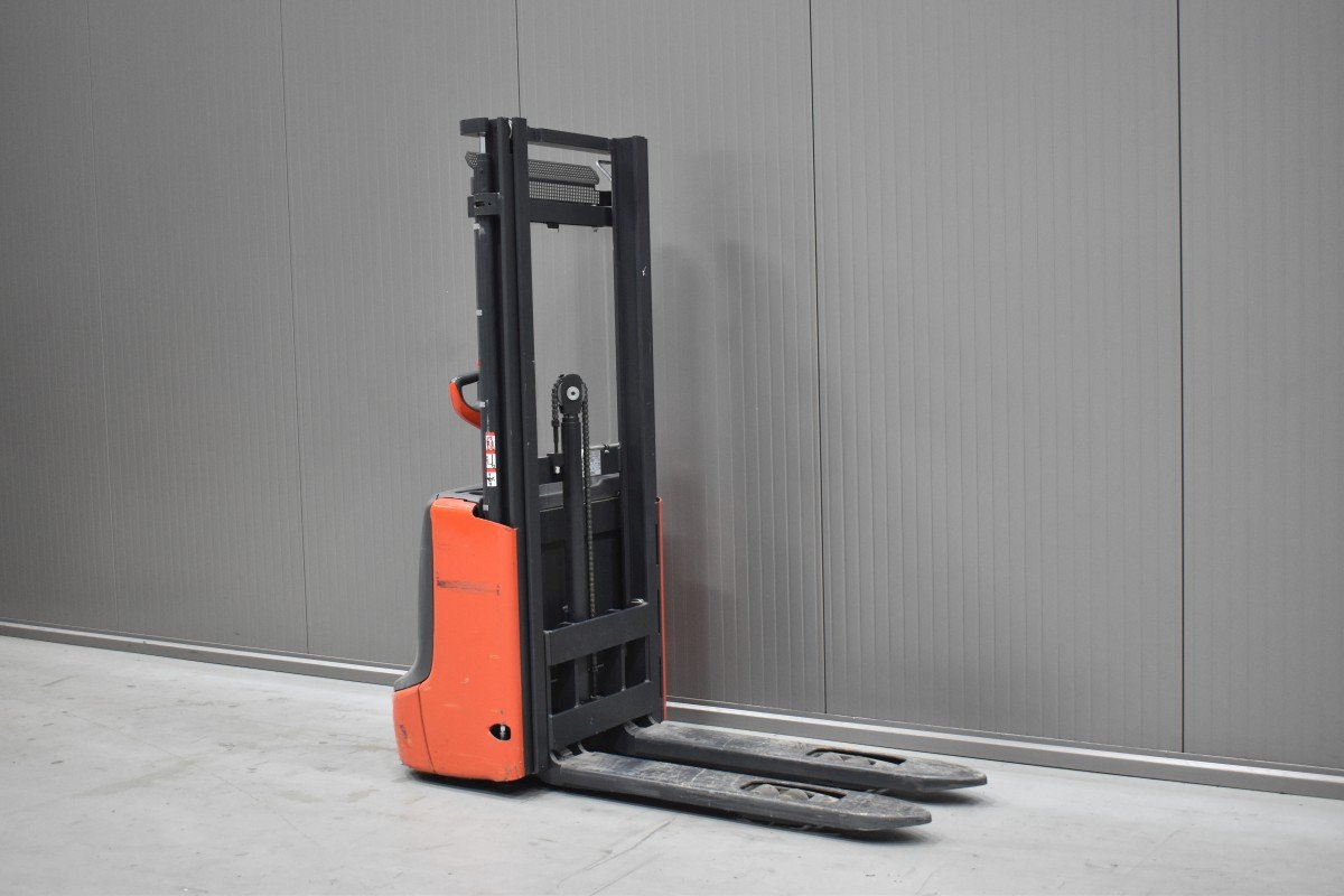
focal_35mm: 42
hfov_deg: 46.4
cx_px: 672
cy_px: 448
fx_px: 1568
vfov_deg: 31.9
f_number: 4.2
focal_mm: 28
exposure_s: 1/80
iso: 2000
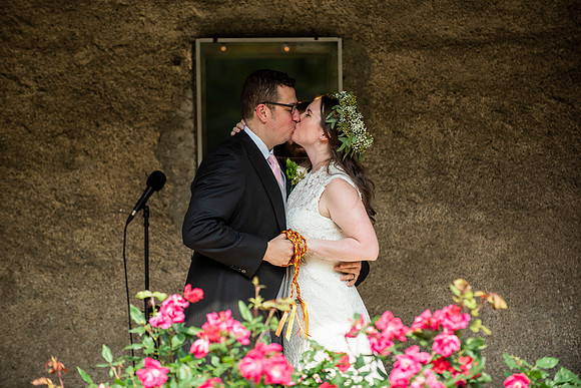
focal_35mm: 180
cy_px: 194
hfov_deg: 11.4
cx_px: 290
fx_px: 2906
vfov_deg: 7.6
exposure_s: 1/1250
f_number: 3.5
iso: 400
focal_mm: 180
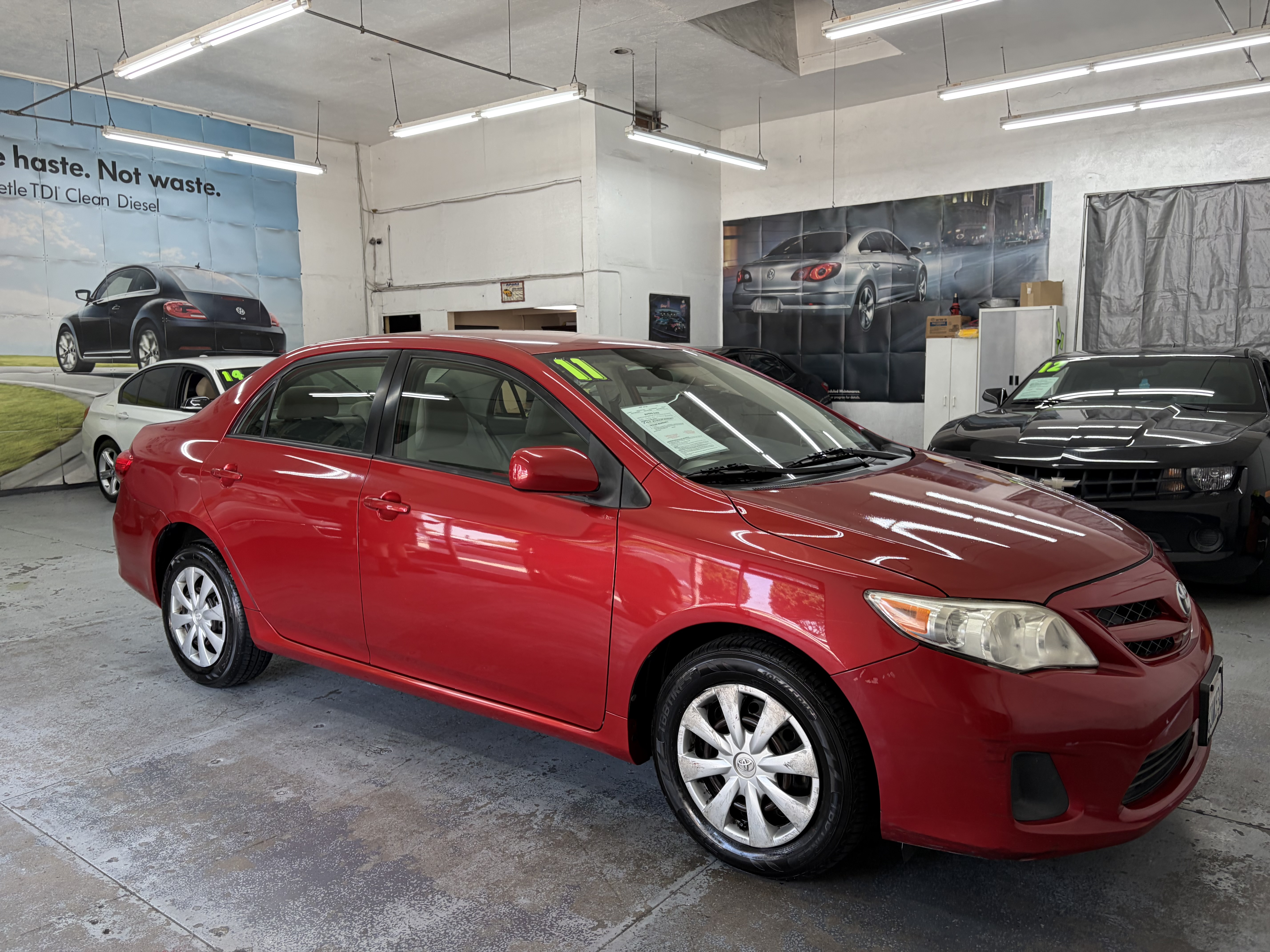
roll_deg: +0.8
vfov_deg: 53.1
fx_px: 954
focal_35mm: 26
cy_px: 476
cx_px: 635
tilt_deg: -6.7
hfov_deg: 67.3
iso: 100
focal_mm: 5.96
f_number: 1.6
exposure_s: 1/120
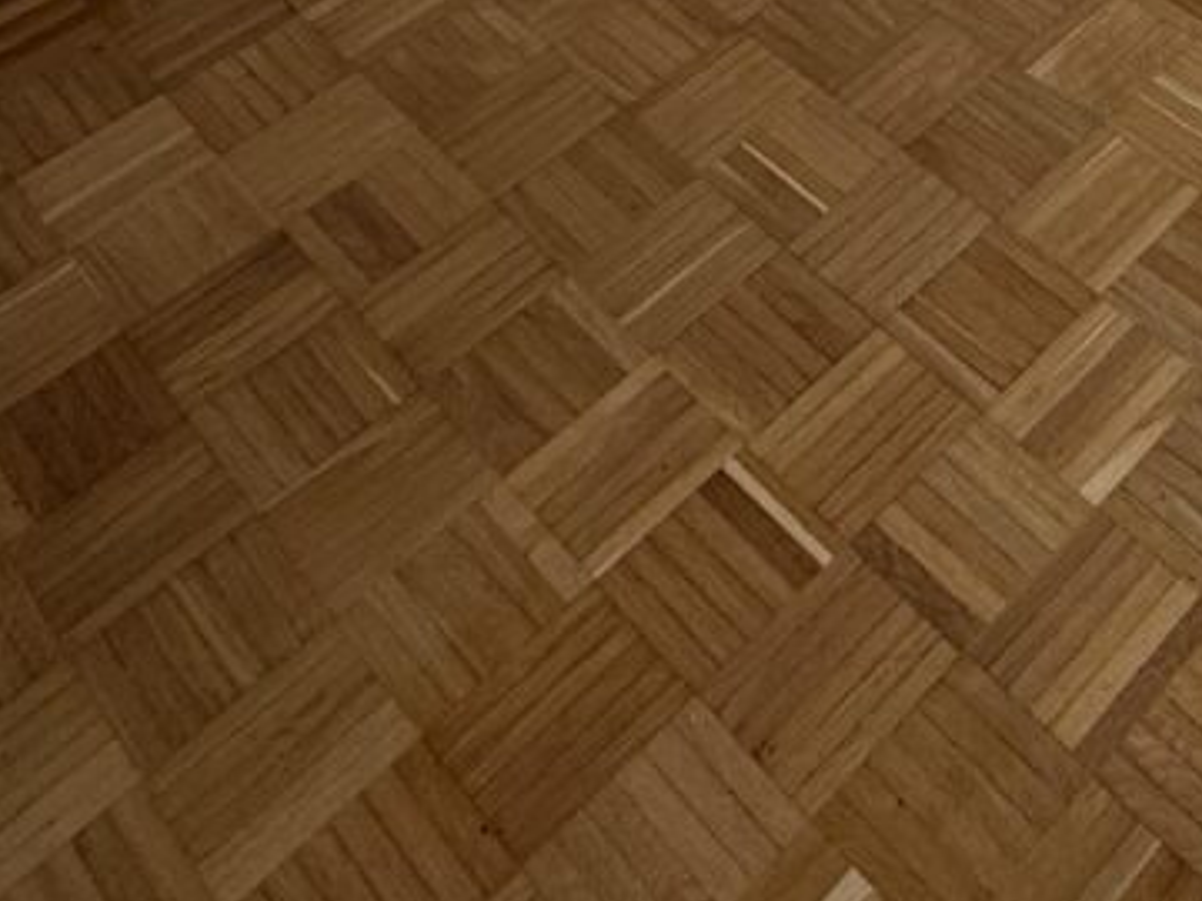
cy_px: -794
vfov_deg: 18.9
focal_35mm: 56
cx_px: 1379
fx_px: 1945
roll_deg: +2.7
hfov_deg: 30.1
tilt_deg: -18.7
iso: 80
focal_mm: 2.22
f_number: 2.2
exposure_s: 1/100
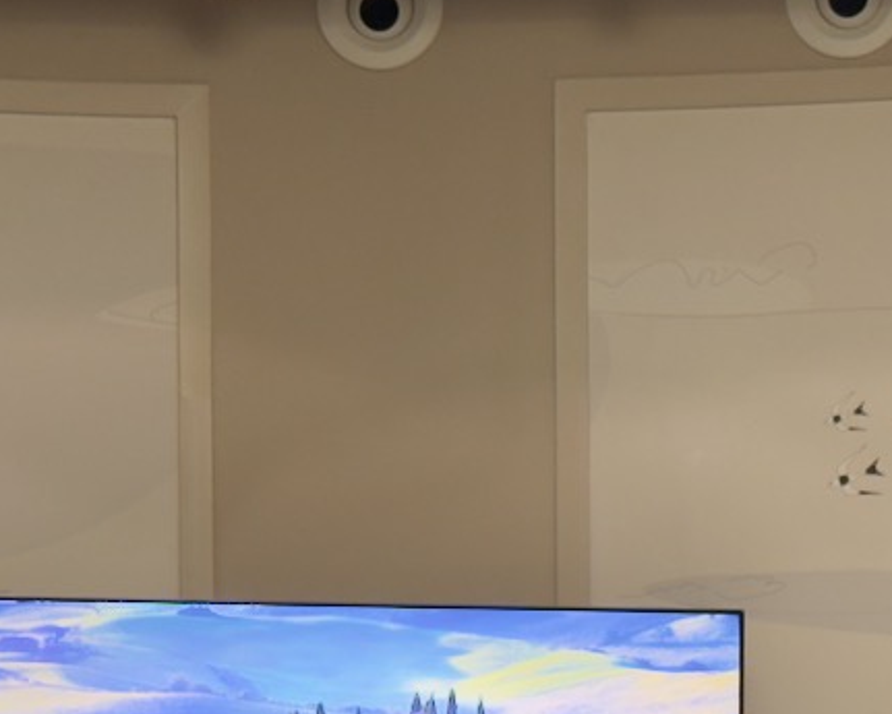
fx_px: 3670
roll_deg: +0.3
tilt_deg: +1.2
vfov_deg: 11.0
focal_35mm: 139
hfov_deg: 13.8
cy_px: 747
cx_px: 625
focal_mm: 6.76
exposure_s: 1/33
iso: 250
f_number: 1.78
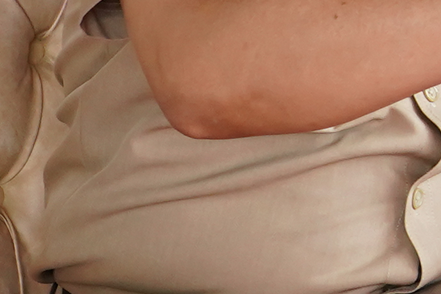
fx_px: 3210
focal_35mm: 262
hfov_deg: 7.2
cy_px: -224
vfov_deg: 5.2
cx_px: 1193
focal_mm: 31
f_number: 5
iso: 1600
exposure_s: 1/400
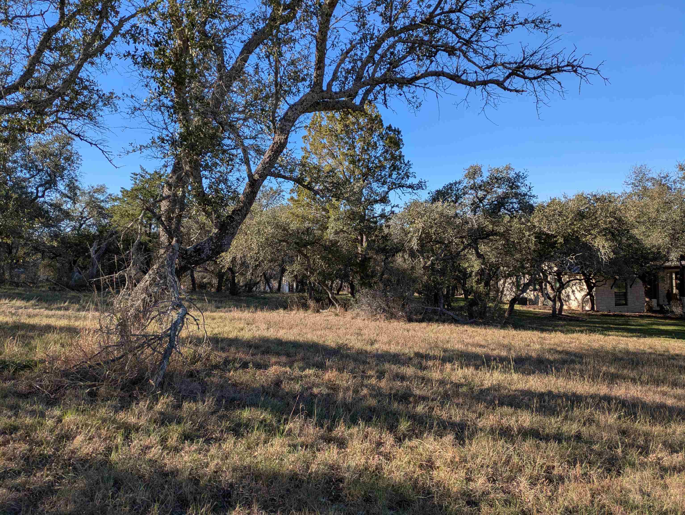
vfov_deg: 54.9
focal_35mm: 25
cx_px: 342
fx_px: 495
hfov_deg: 69.4
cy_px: 258
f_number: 1.89
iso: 50
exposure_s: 1/1269
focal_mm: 5.43
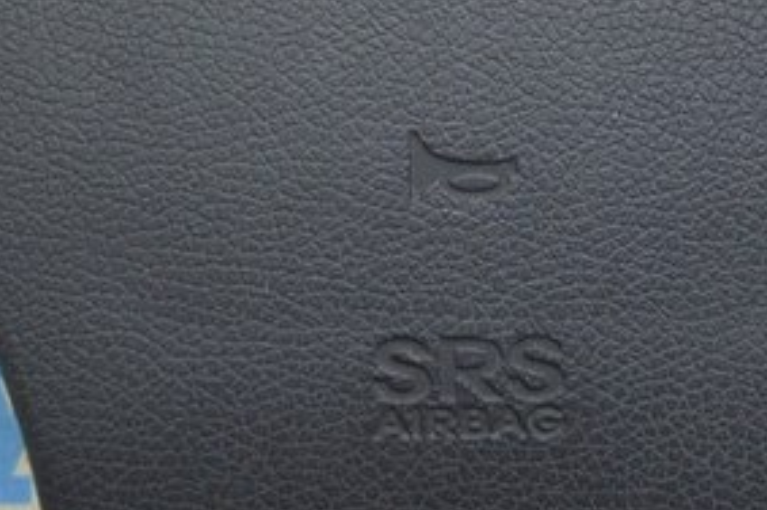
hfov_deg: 15.1
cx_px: 255
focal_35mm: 136
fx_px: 2890
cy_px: -12
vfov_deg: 10.0
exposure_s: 1/20
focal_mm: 25
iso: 400
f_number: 5.6
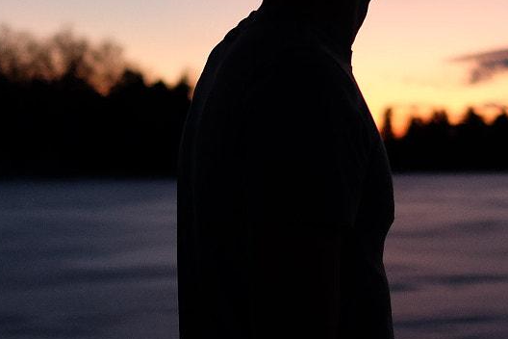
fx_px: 1496
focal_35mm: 106
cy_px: 57
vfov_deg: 12.8
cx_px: 294
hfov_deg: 19.3
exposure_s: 1/80
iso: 800
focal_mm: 23
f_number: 1.4
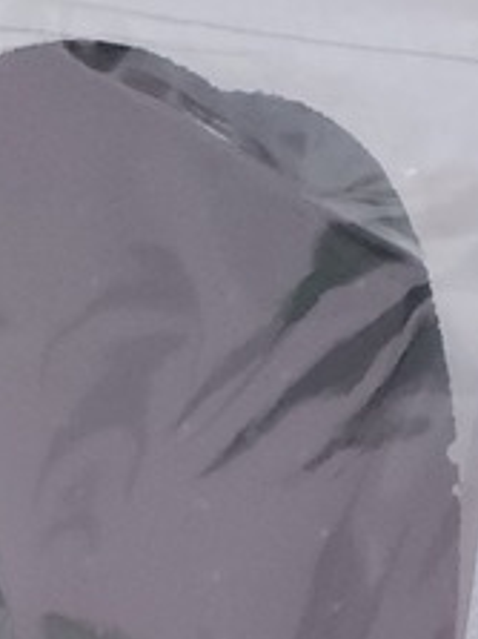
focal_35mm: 110
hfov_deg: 12.1
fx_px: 2027
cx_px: -441
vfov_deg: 13.3
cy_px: 1526
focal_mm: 6.4
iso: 200
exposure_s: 1/120
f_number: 1.8
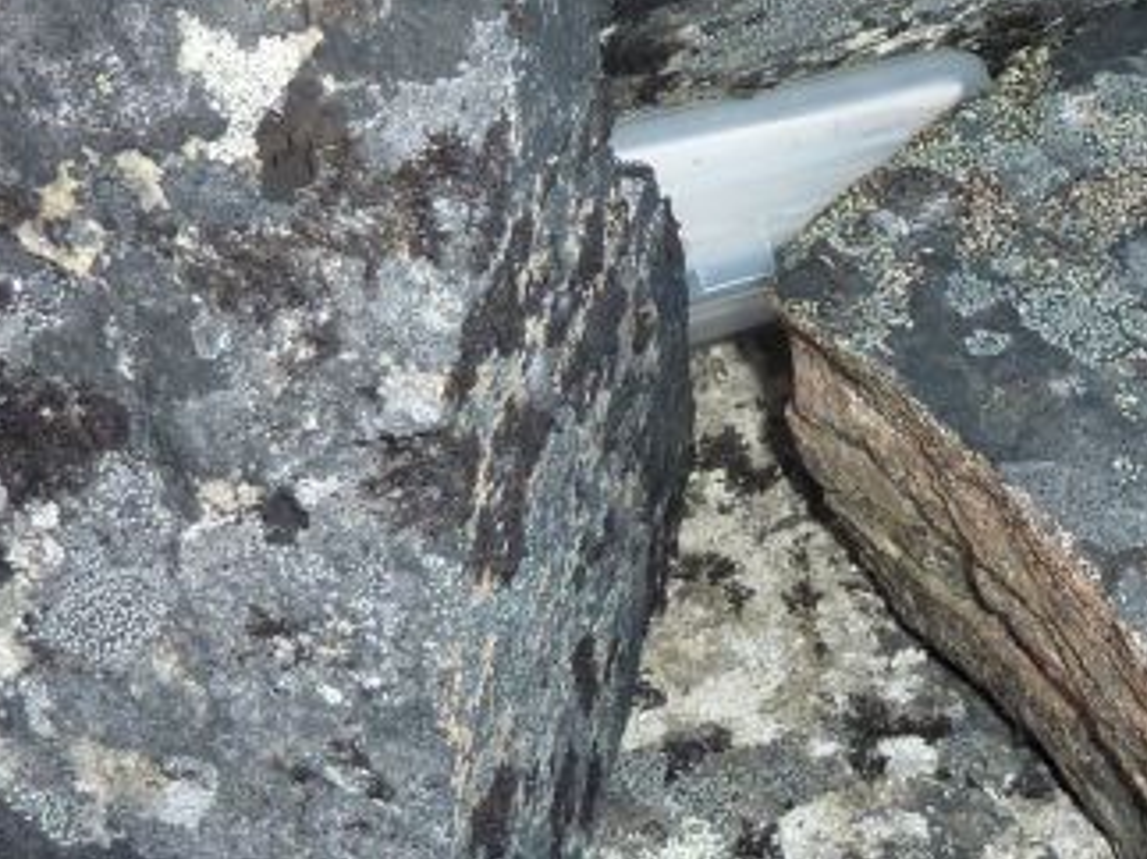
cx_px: 948
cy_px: 227
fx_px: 2054
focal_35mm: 62
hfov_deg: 30.3
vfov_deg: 23.4
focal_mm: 4.1
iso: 125
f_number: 3.3
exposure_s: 1/125
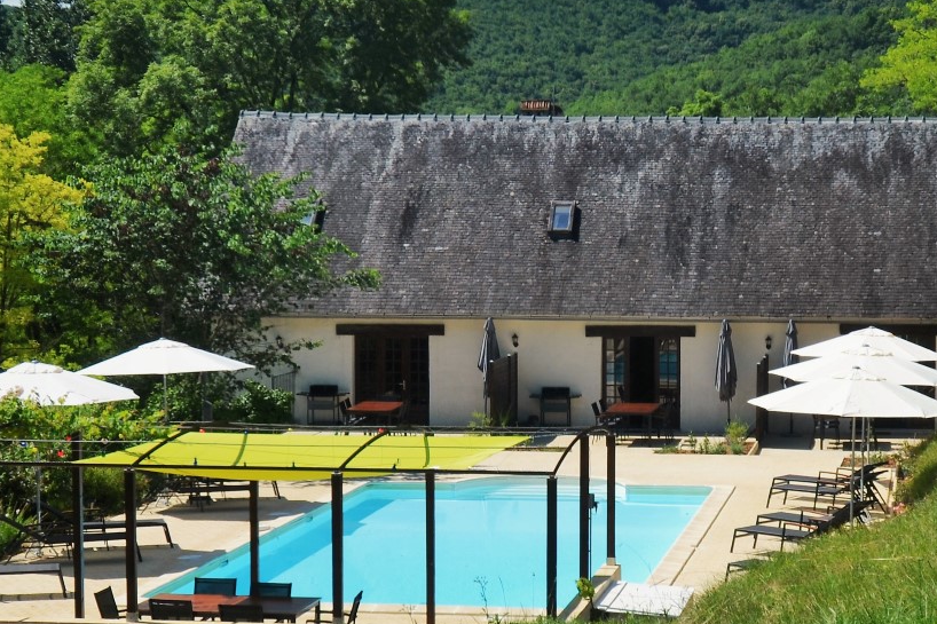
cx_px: 593
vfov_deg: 15.5
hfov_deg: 23.1
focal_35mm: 88
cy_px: 367
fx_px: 2290
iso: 100
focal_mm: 24
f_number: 9
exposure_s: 1/320
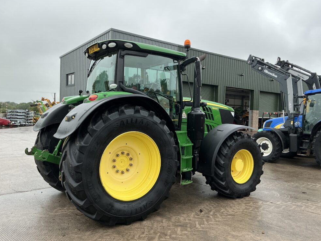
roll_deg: -2.5
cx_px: 162
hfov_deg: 61.7
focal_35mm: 29
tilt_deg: -0.2
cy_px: 121
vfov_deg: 48.2
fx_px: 269
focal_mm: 3
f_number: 1.8
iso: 25
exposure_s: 1/792
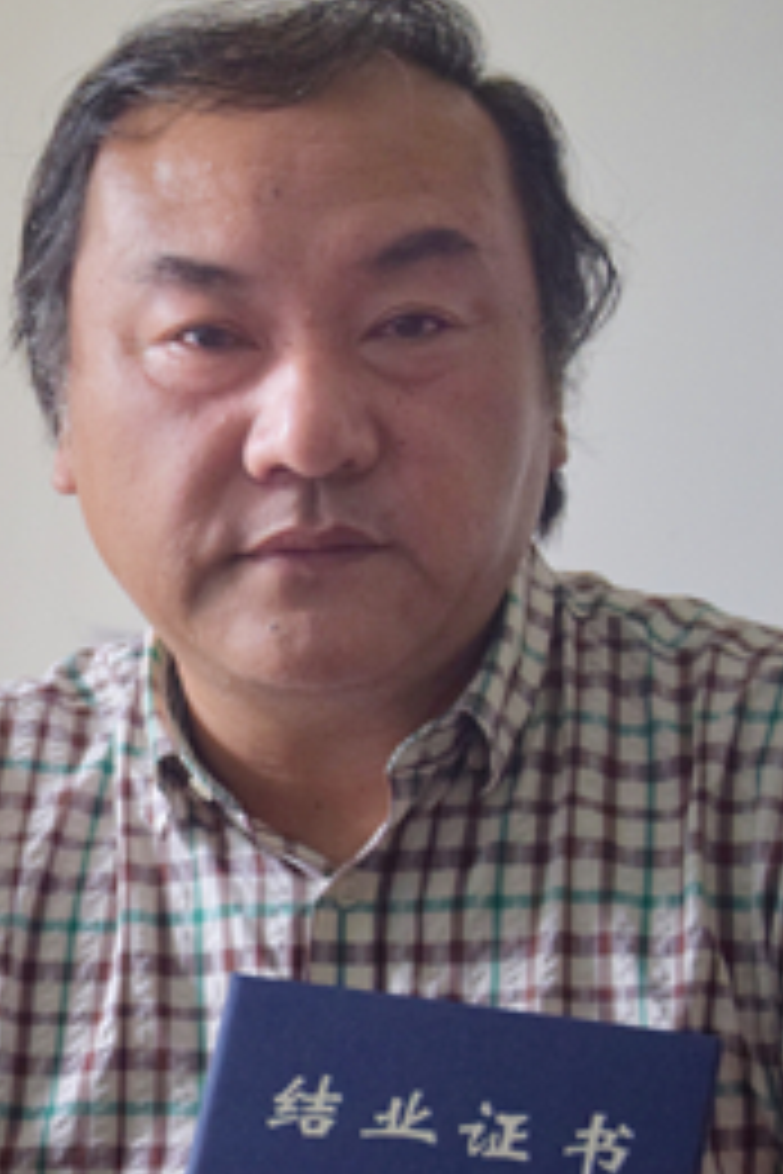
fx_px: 4730
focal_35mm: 145
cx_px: -27
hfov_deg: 9.4
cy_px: 828
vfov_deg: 14.1
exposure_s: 1/60
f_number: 5.6
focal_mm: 42
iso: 1000
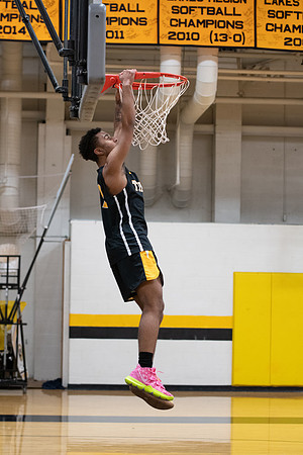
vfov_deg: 19.5
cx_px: 152
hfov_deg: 13.0
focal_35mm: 105
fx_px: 1326
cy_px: 228
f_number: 2.8
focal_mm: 70
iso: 2000
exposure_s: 1/200
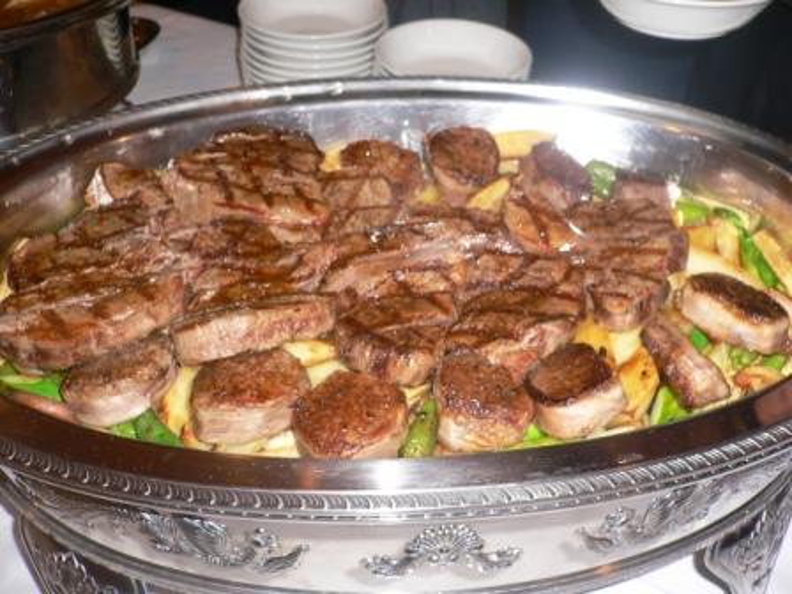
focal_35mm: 35
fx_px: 801
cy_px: 297
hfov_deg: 52.6
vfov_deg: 40.7
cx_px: 396
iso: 100
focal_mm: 5.8
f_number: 2.8
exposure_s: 1/60
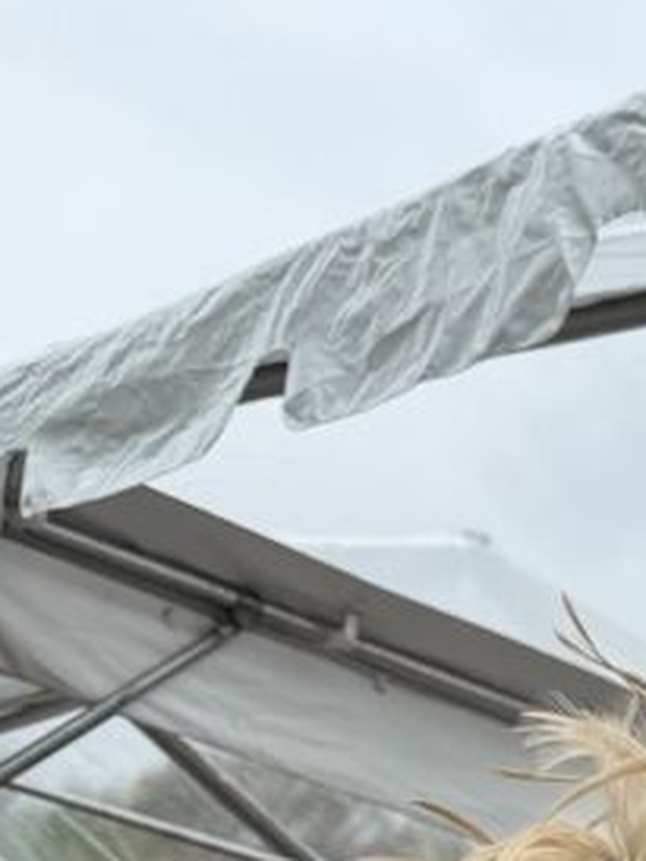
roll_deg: -5.2
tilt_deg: -2.9
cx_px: 1182
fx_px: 2238
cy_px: 1549
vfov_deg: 17.6
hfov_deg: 14.4
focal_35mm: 90
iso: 80
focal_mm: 6.76
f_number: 1.78
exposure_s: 1/840
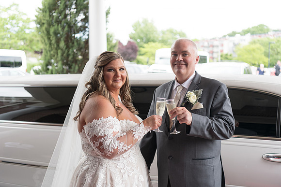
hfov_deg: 41.1
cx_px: 140
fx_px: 375
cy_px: 94
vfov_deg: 28.1
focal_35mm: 48
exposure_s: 1/200
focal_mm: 48
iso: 64
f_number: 2.8
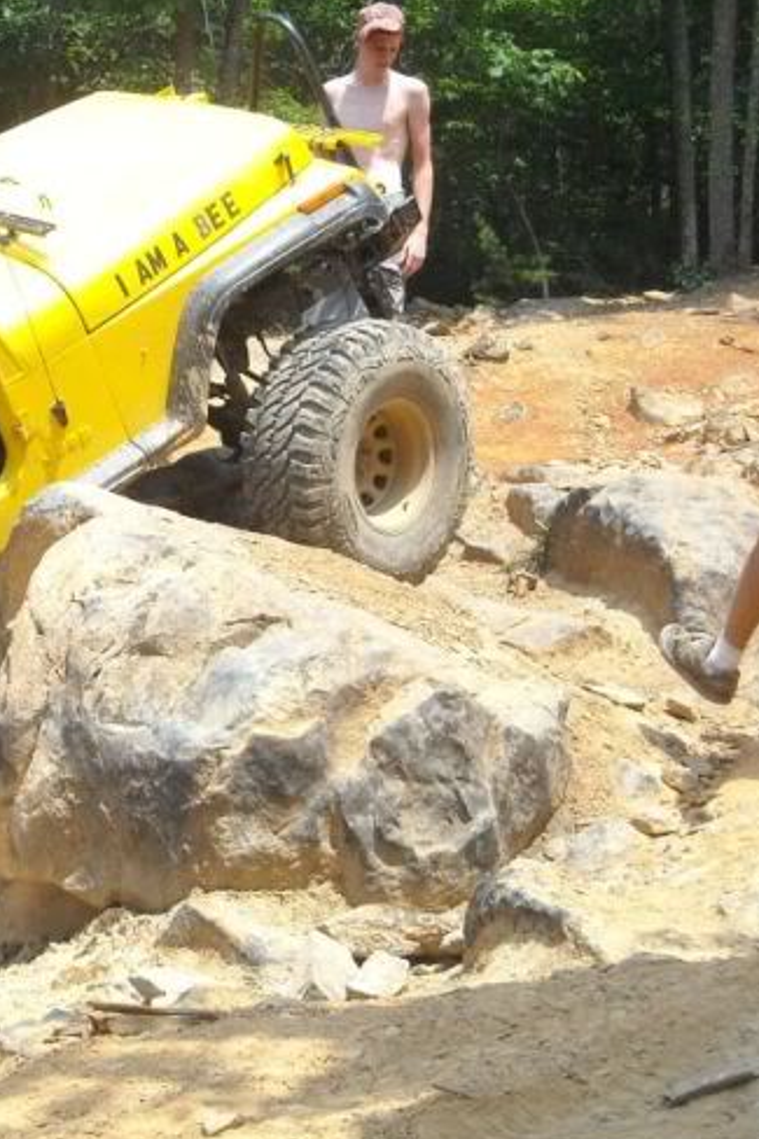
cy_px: 525
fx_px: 3291
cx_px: -9
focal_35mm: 104
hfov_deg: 13.0
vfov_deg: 19.6
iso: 64
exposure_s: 1/402
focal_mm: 9.87
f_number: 3.5
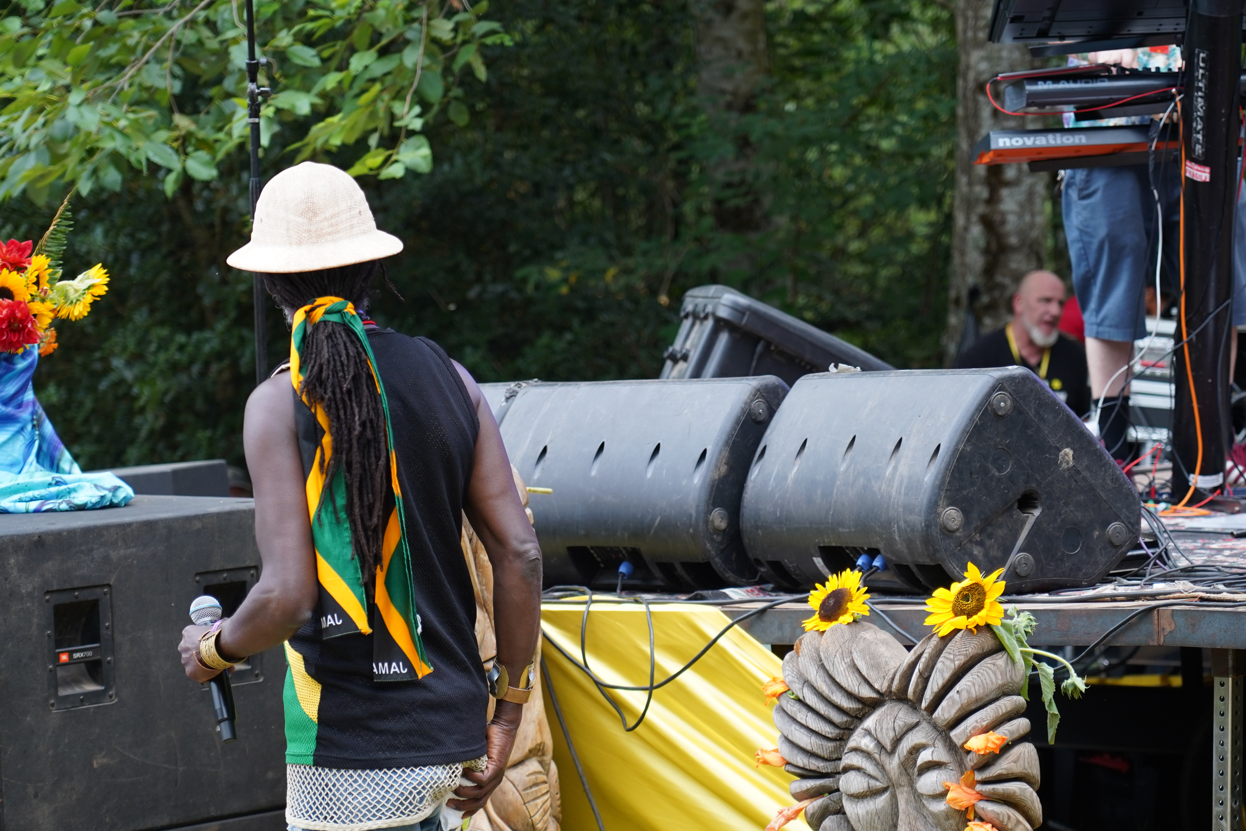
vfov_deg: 10.2
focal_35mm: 135
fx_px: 4672
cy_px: 508
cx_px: 618
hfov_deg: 15.2
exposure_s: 1/160
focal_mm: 105
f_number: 4
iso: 500
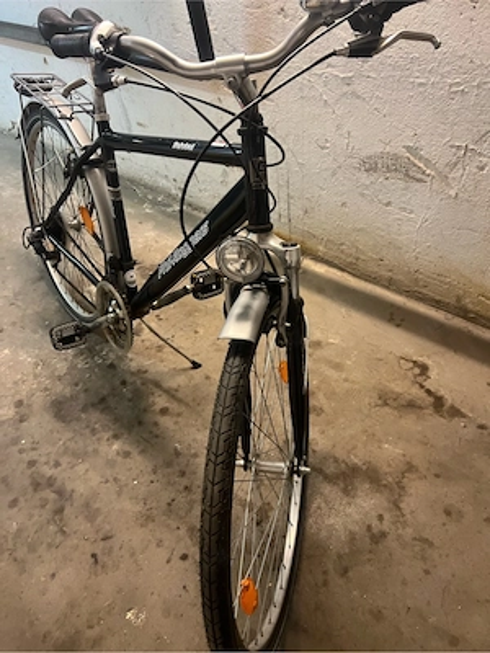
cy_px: 326
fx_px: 491
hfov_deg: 53.1
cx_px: 245
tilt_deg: -49.9
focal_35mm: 26
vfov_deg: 67.3
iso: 320
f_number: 1.5
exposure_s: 1/50
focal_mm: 5.7
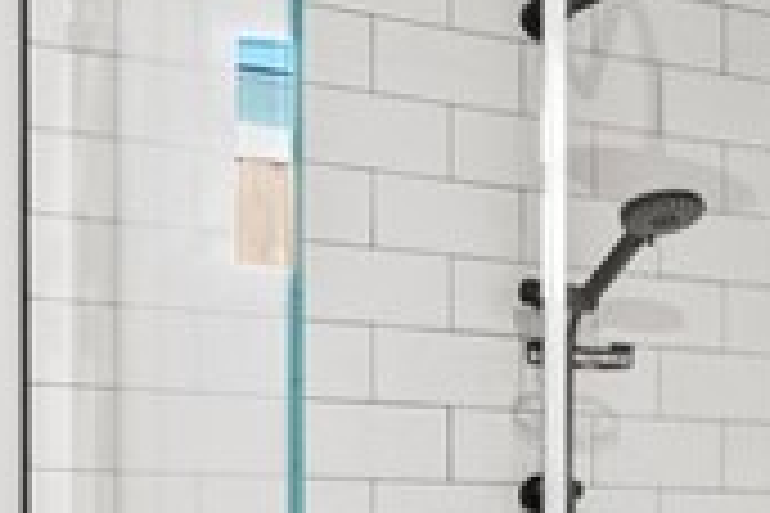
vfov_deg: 13.1
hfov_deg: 17.7
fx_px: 2181
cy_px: 578
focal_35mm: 102
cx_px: 1193
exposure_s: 1/2
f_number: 9
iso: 800
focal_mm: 17
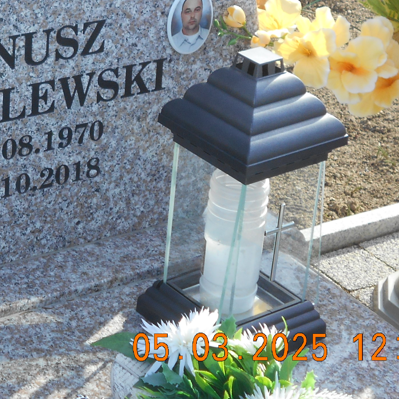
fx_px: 1513
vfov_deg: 14.9
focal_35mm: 116
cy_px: 35
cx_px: -38
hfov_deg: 14.7
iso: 80
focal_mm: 8.8
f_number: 4.5
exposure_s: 1/160
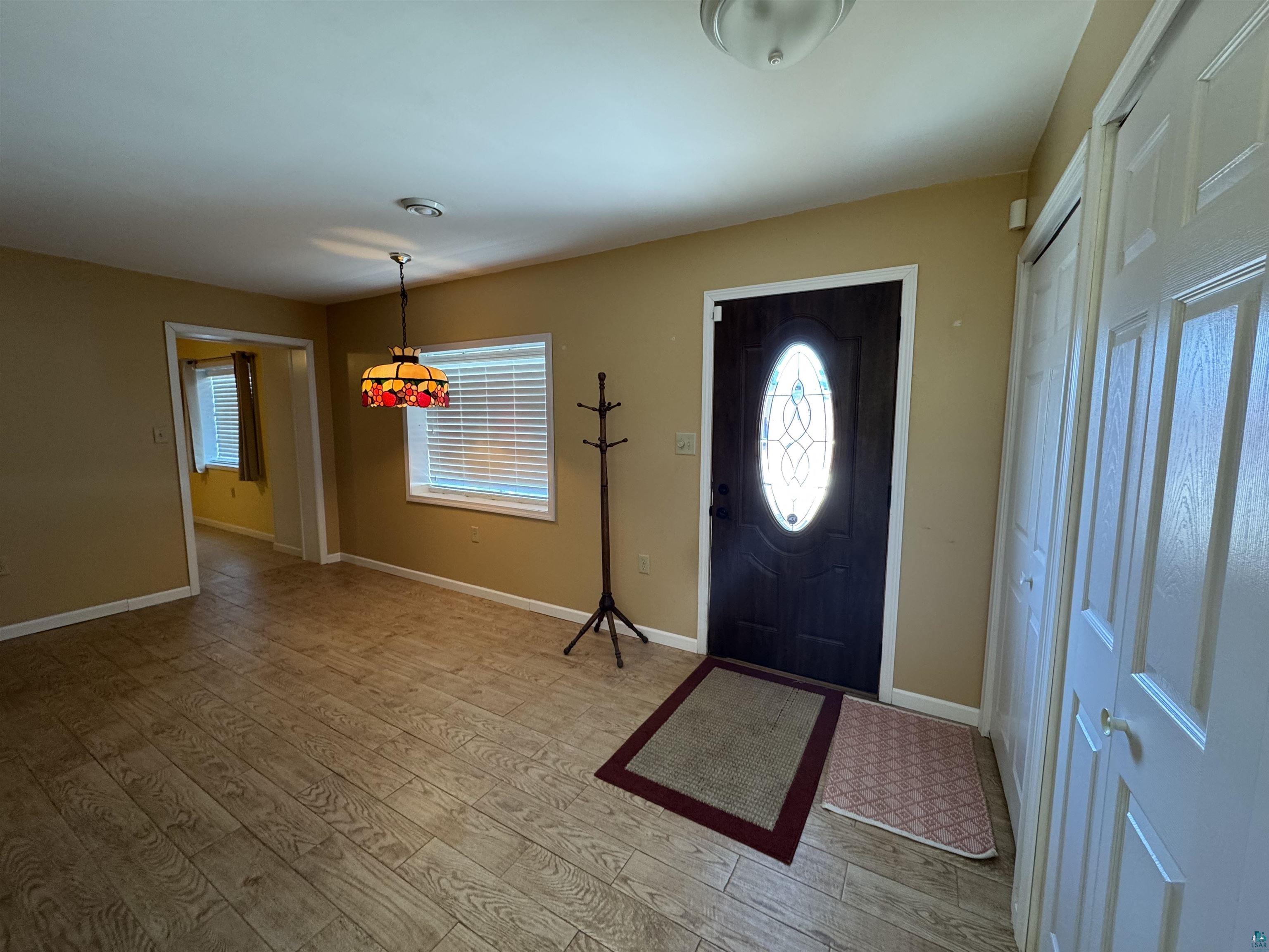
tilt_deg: -6.9
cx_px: 634
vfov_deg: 85.7
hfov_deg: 102.1
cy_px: 476
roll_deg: -0.2
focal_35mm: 14
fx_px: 513
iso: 200
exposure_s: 1/60
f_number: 2.2
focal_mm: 2.22
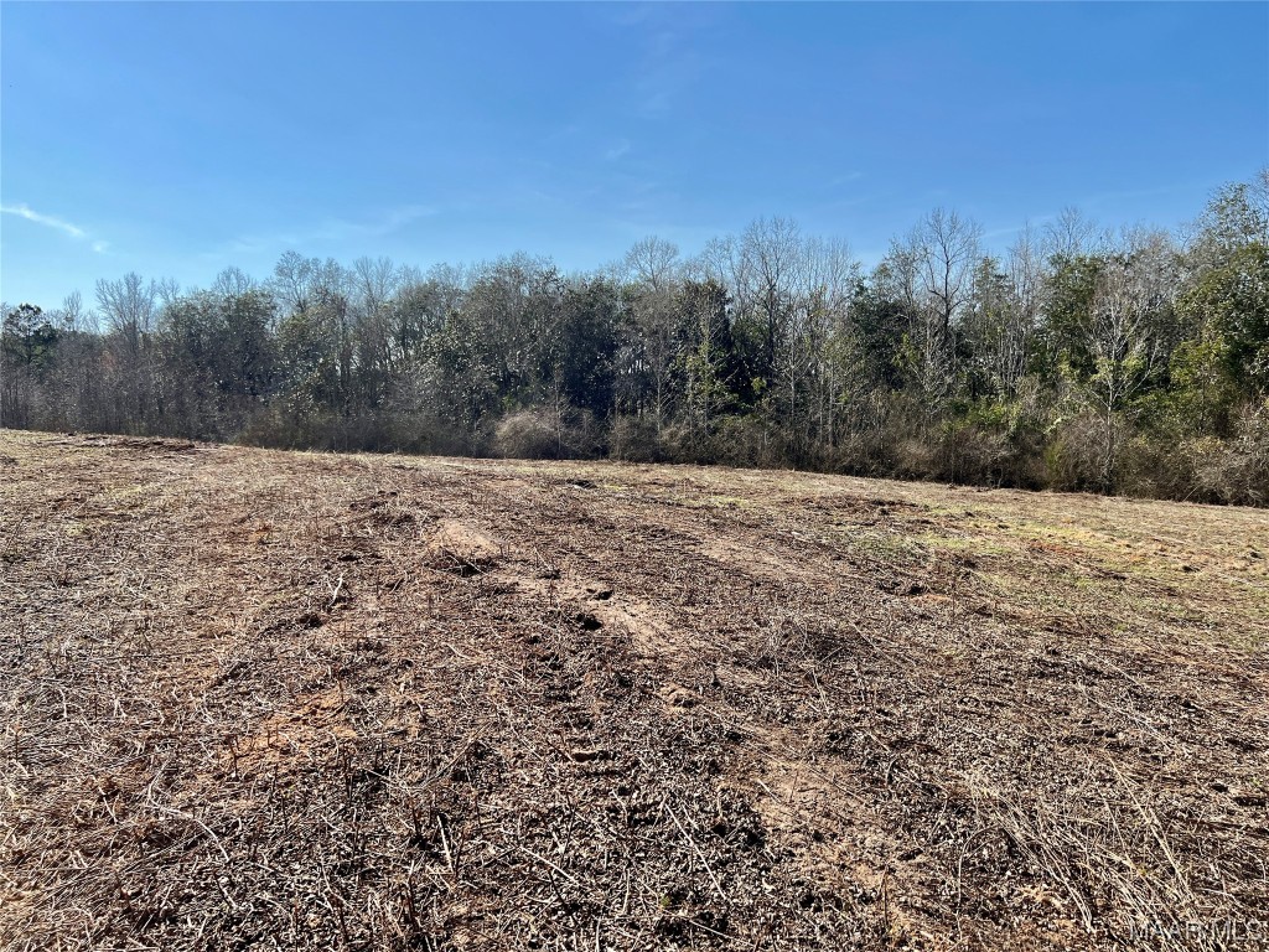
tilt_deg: +0.2
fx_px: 953
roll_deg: -3.3
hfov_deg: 67.3
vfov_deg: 53.1
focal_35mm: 26
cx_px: 634
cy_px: 476
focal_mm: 5.7
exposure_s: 1/3356
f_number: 1.5
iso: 50
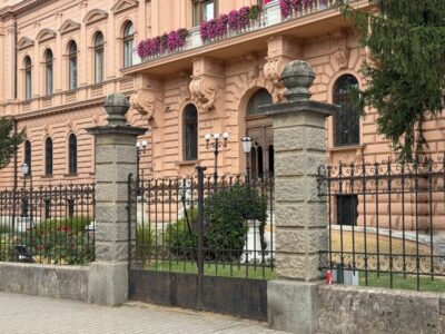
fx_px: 617
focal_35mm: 48
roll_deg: +0.3
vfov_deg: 30.3
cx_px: 222
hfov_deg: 39.7
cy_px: 167
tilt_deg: +1.9
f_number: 1.78
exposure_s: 1/1133
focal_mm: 6.76
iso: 64
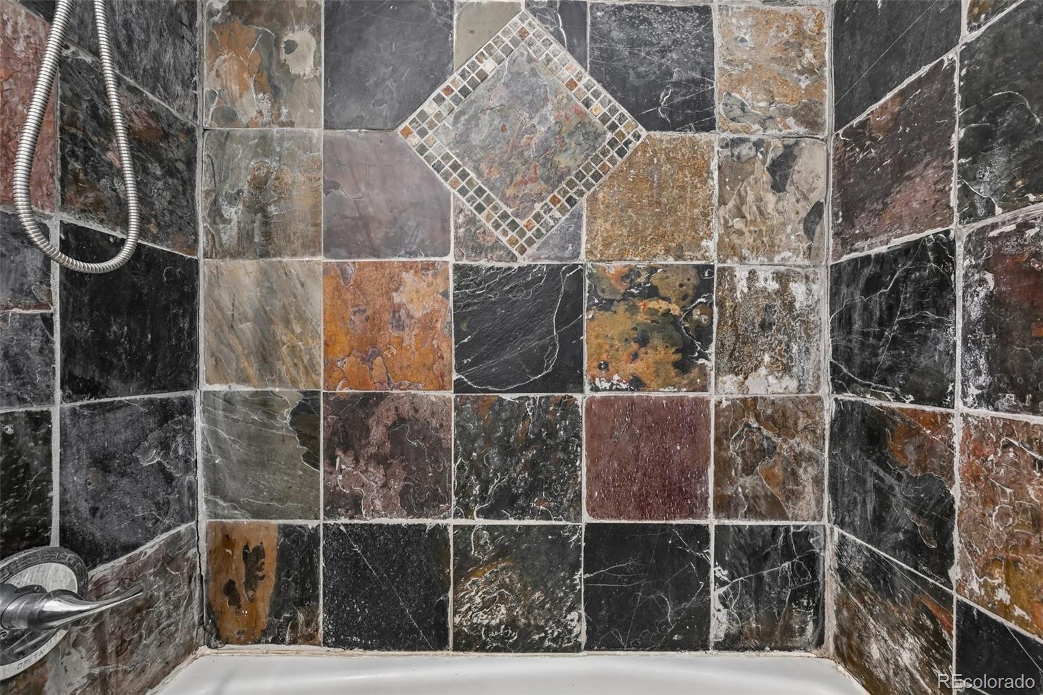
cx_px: 522
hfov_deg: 104.3
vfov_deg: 81.2
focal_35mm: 14
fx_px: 406
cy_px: 348
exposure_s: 1/3.33
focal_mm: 14
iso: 400
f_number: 10
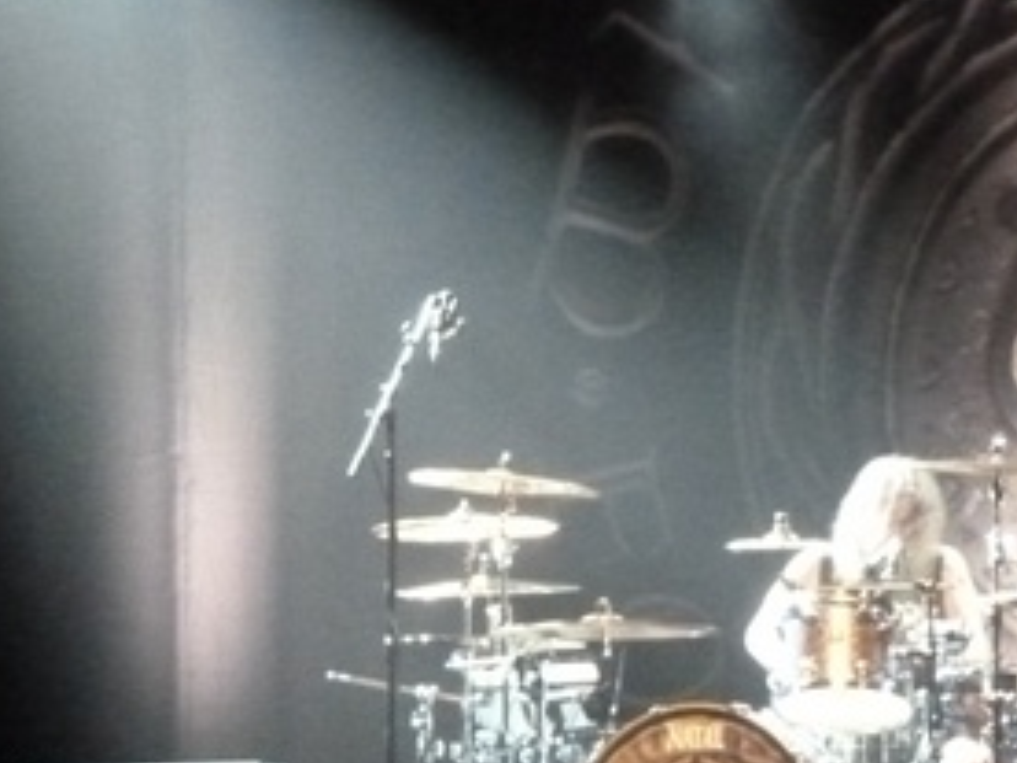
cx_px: 884
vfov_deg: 4.8
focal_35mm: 307
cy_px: 267
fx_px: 9019
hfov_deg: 6.4
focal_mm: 21.7
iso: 1600
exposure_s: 1/15
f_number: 5.1
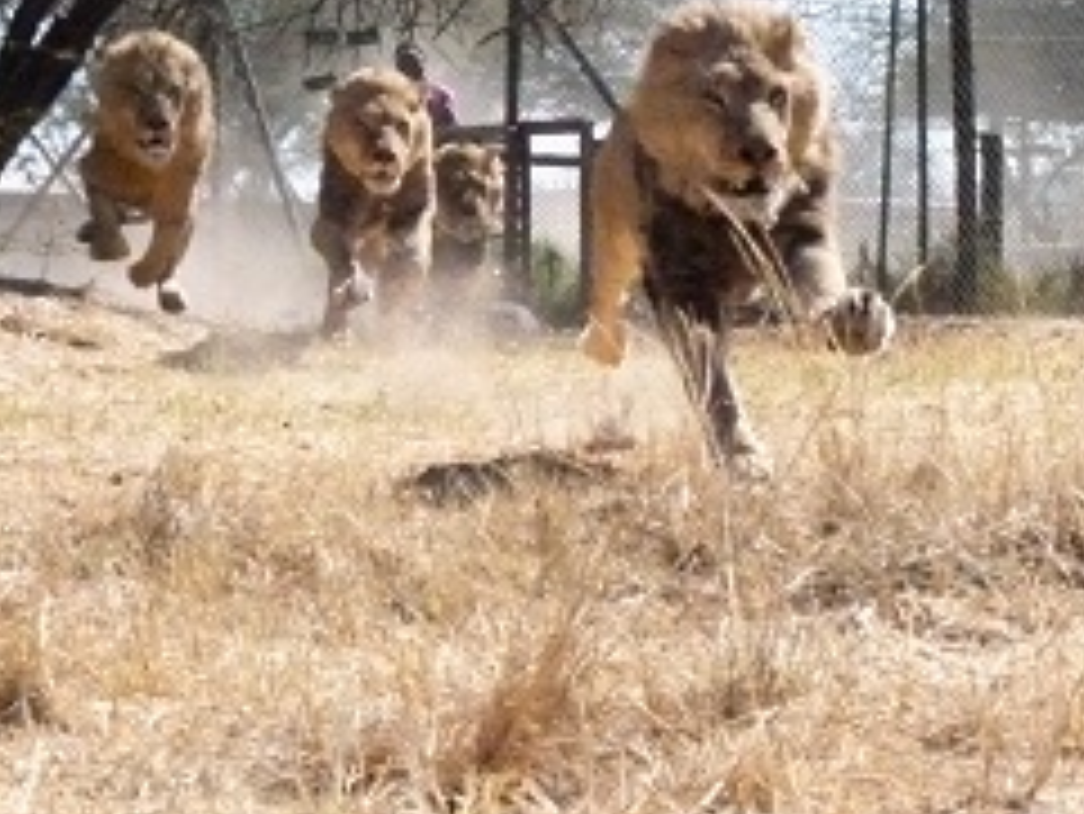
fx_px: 6987
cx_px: 612
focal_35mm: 223
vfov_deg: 6.7
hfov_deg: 8.9
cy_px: 223
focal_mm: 23
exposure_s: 1/2000
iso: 1600
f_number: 8
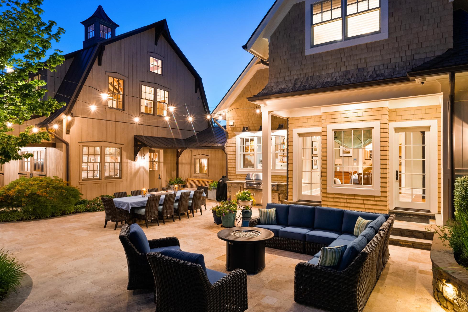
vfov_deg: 57.3
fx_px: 286
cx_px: 237
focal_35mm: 22
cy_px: 153
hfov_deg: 78.6
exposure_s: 2.5
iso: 800
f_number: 8
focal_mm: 21
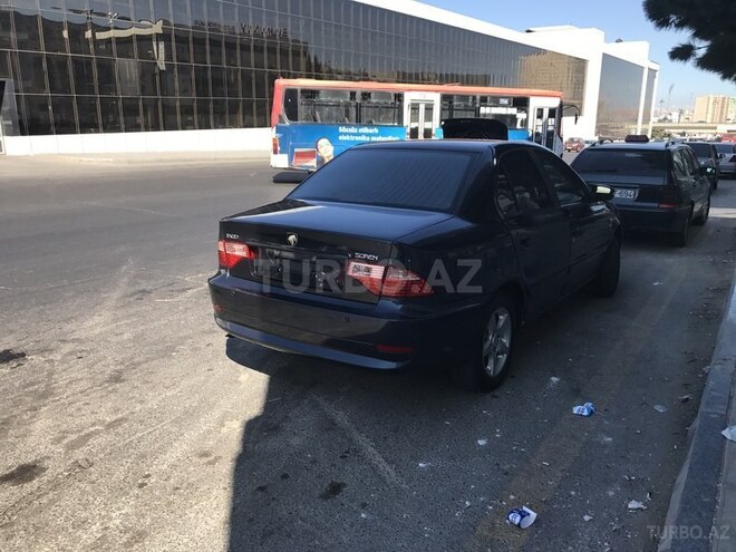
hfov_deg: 63.4
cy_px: 276
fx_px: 595
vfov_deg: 49.7
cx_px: 368
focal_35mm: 28
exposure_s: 1/1244
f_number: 1.8
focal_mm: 3.99
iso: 20
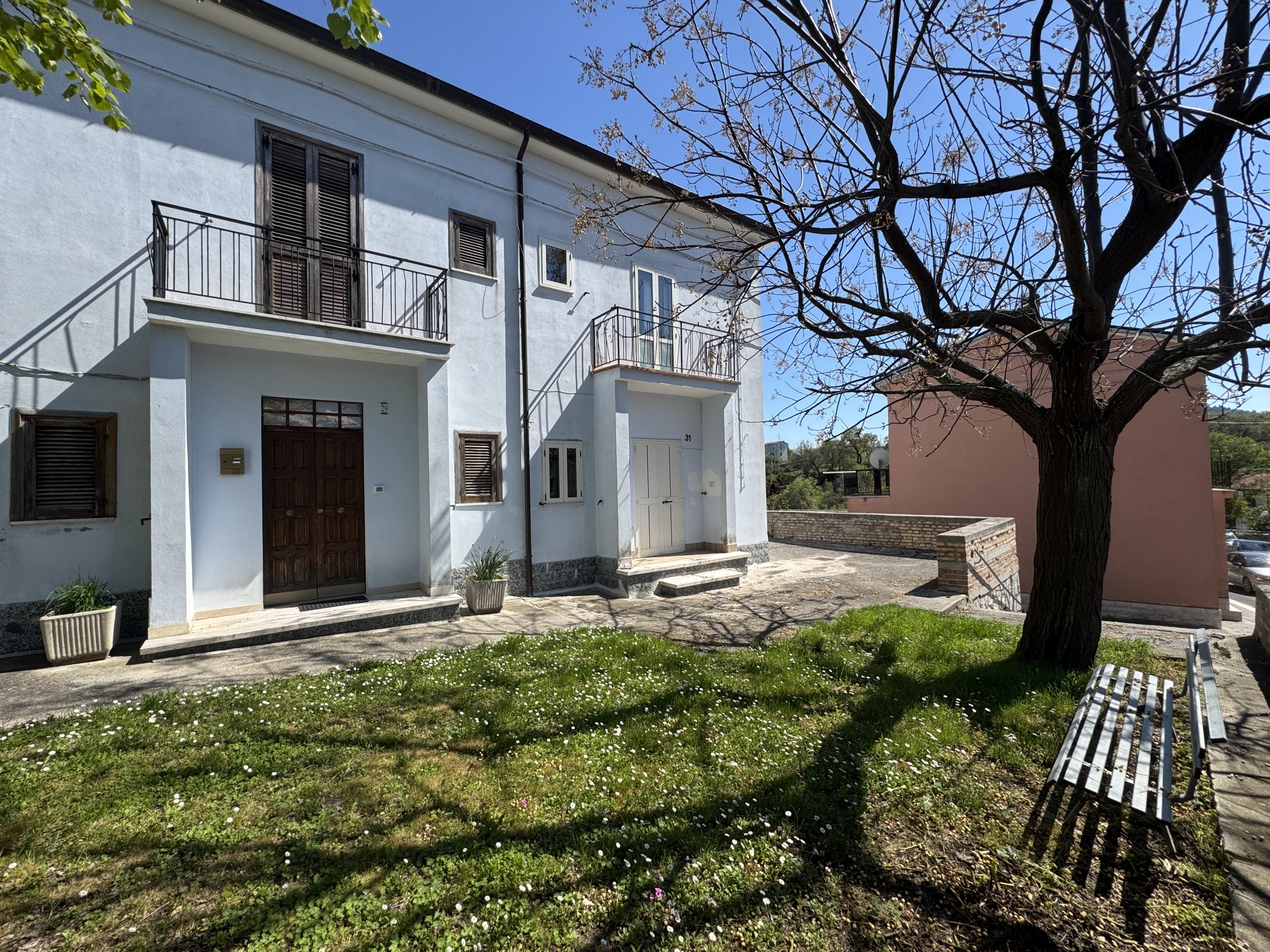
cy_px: 476
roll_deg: +1.5
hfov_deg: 102.1
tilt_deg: +0.8
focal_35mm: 14
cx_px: 635
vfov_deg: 85.7
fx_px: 514
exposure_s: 1/1976
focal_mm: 2.22
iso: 50
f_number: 2.2
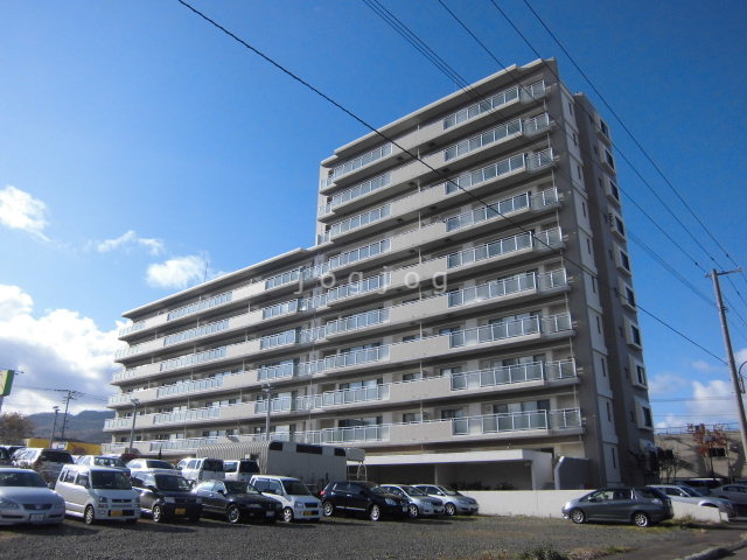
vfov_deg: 53.1
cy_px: 280
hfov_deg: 67.3
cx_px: 374
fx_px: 561
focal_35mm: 26
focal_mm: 4.7
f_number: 7.9
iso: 100
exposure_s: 1/200
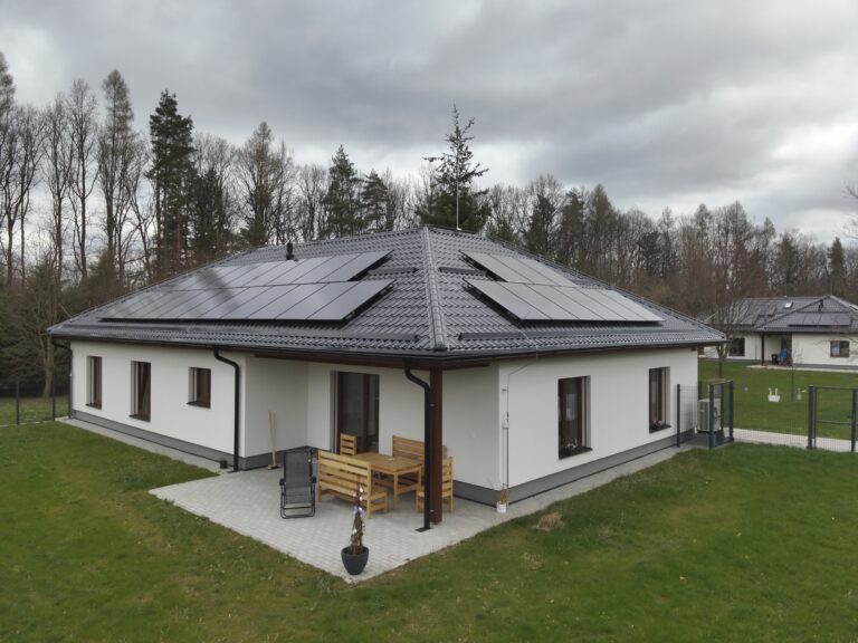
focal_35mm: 24
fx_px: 595
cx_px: 429
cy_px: 322
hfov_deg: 71.6
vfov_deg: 56.8
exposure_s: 1/400
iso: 100
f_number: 2.8
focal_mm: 4.4
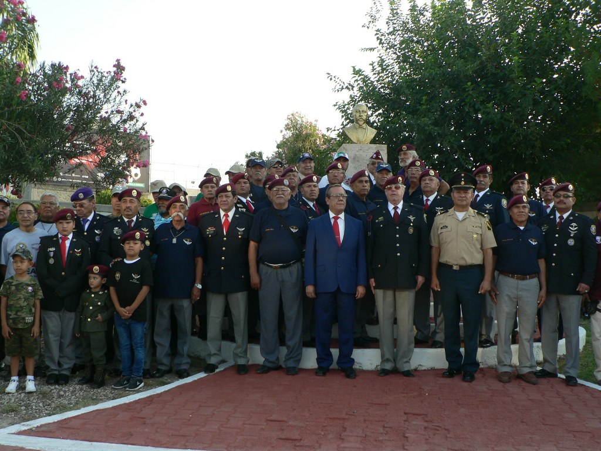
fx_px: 625
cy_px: 226
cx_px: 300
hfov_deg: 51.4
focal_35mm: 36
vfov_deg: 39.7
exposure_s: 1/100
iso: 80
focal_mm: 6
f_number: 4
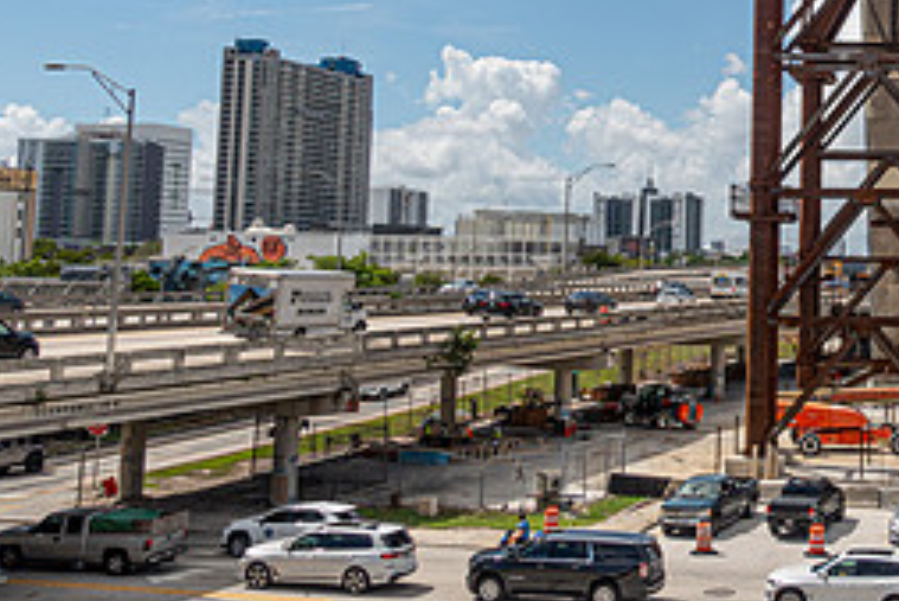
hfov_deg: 33.6
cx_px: 863
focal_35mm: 55
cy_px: 105
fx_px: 1374
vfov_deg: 24.2
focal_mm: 8.8
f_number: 4.5
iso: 125
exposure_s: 1/200
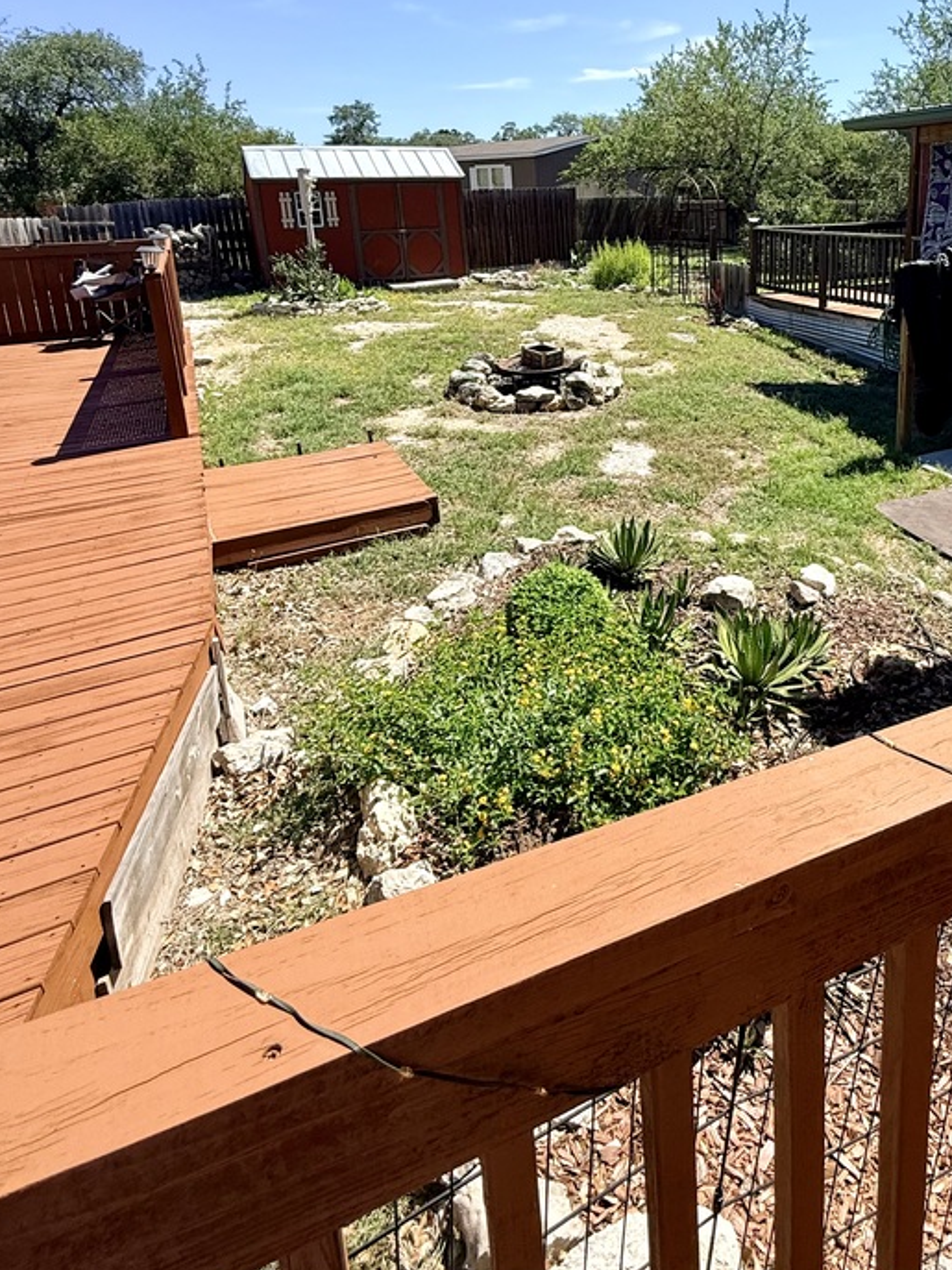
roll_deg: +1.7
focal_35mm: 22
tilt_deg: -13.1
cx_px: 669
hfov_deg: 59.0
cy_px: 396
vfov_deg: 73.4
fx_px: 807
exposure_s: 1/1745
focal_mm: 2.22
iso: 50
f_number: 2.2
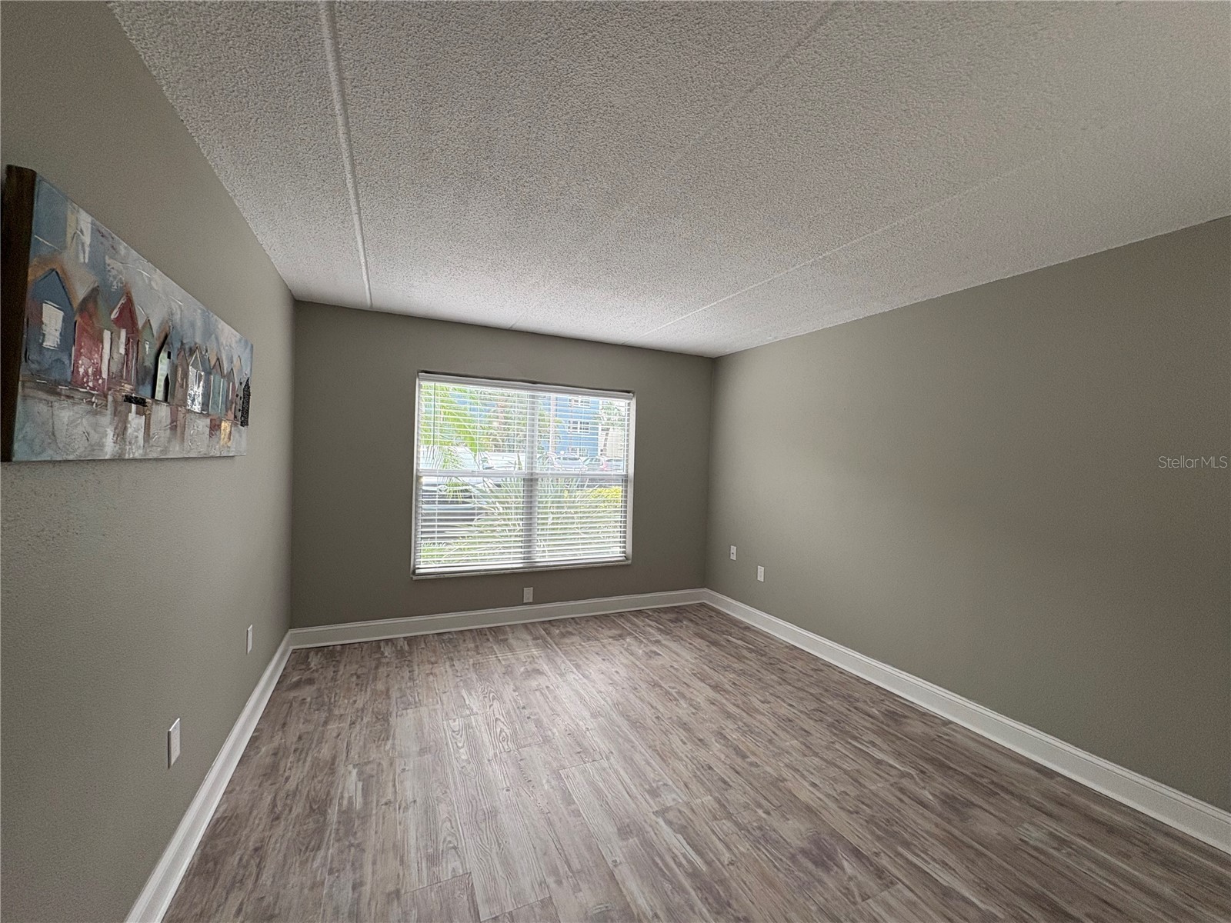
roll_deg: -1.9
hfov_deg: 102.1
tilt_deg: +0.2
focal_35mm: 14
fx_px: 498
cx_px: 616
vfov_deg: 85.7
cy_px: 462
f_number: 2.2
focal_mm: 2.22
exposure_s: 1/99
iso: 50
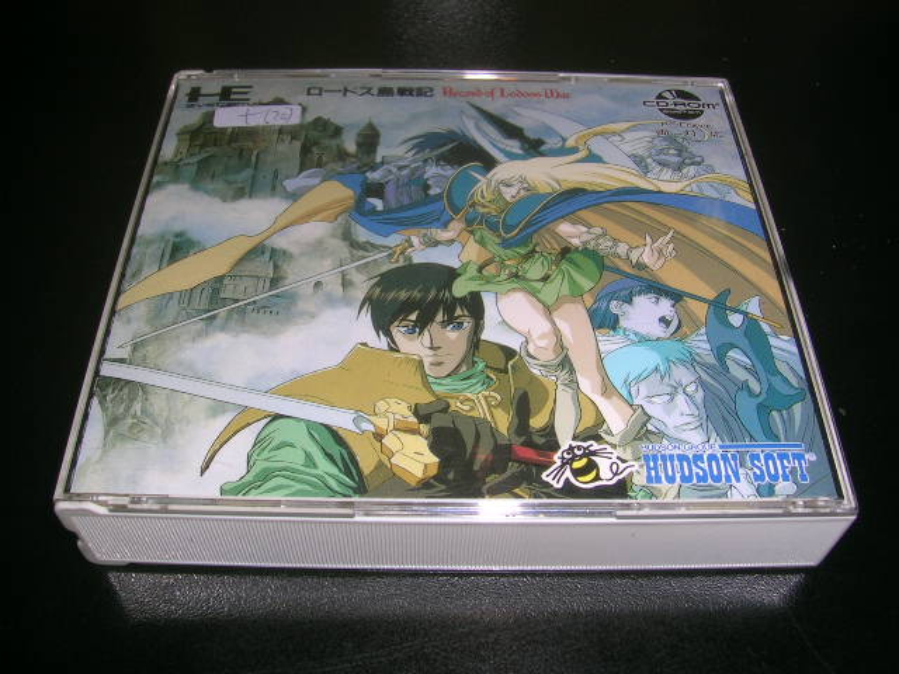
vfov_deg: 40.7
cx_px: 450
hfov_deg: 52.6
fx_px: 909
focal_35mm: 35
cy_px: 337
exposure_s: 1/60.1
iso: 50
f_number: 4.8
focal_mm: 5.4
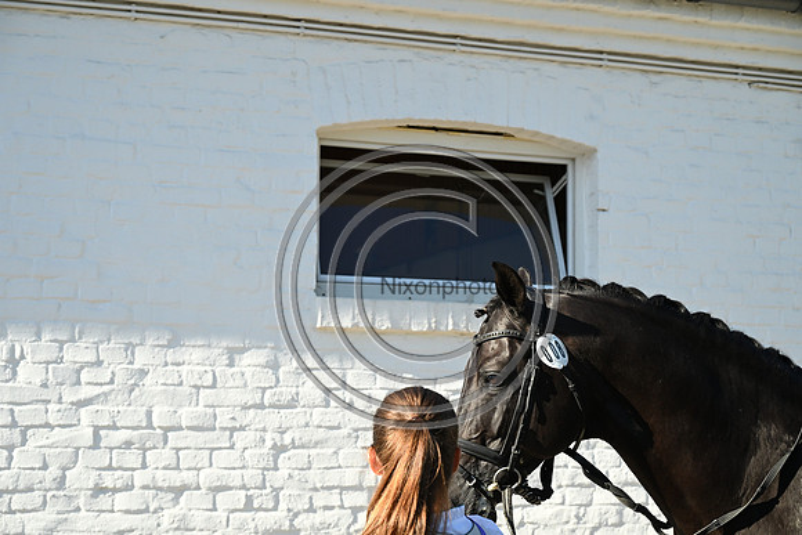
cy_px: 268
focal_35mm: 66
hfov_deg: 30.5
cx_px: 401
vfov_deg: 20.6
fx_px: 1471
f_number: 6.3
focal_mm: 66
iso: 1000
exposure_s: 1/1600
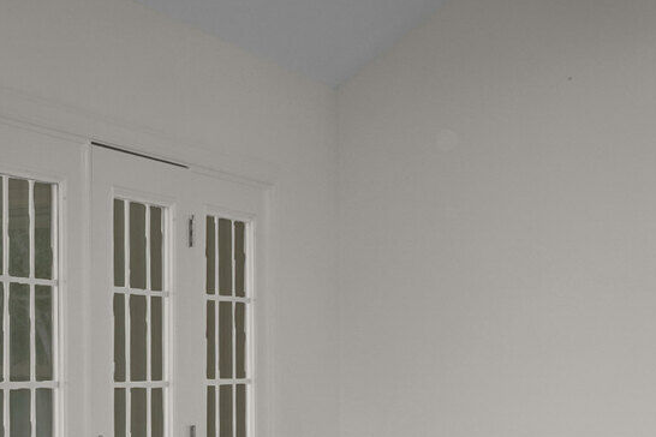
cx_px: -347
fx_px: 1691
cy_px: 354
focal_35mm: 93
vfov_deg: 14.6
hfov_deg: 19.1
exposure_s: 1/8
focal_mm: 11
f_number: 8
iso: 250
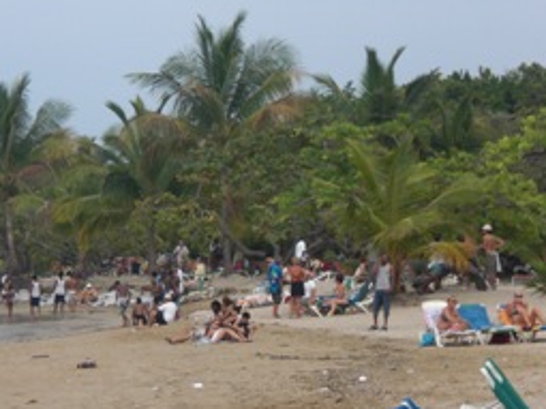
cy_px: 103
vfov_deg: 8.4
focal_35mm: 176
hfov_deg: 11.2
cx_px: 135
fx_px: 2775
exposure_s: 1/320
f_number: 5.4
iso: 64
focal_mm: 16.51
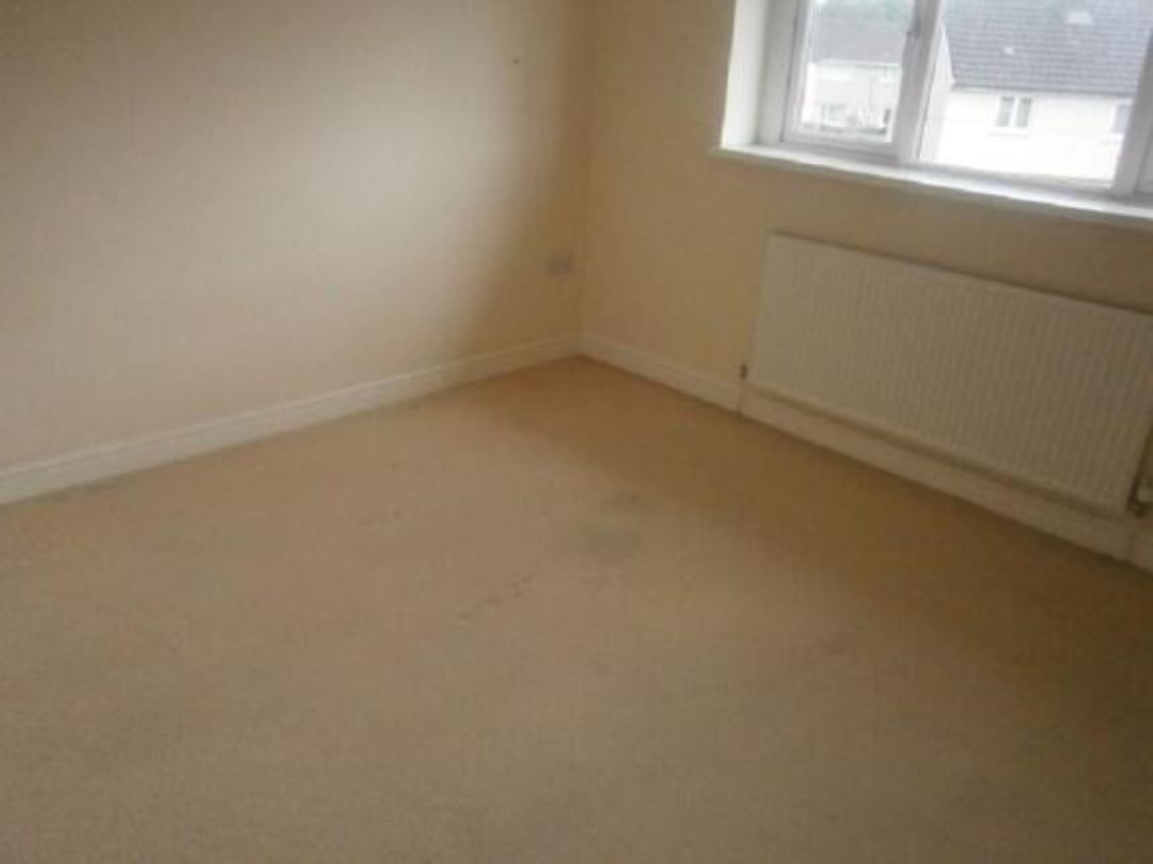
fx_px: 866
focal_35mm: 26
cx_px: 576
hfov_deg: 67.3
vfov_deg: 53.0
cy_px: 432
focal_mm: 4.7
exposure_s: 1/500
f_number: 2.8
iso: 640
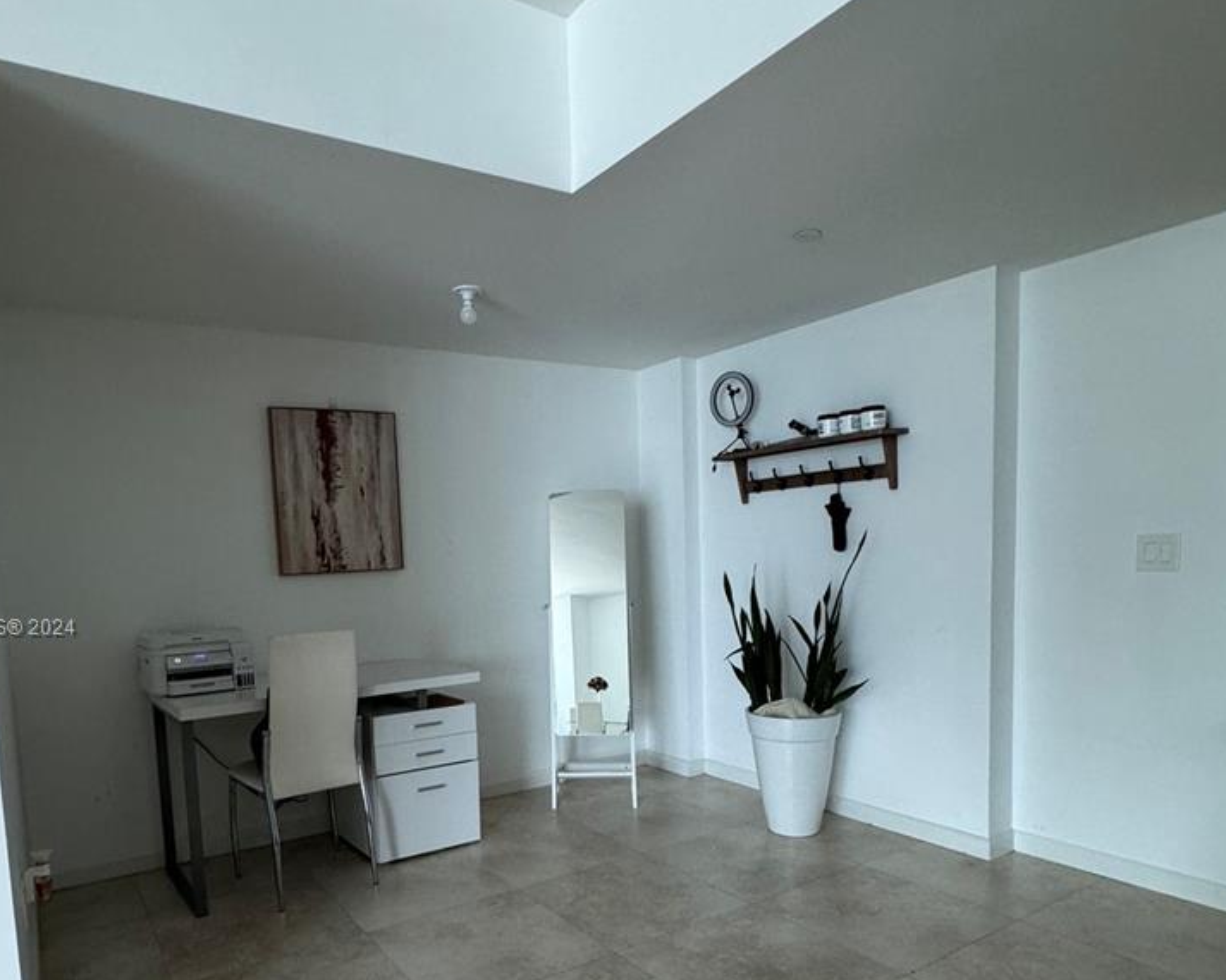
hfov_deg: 72.3
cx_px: 535
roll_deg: +2.9
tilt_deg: -5.5
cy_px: 629
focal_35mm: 23
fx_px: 834
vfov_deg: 59.8
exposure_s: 1/99
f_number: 2.2
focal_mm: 2.22
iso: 250
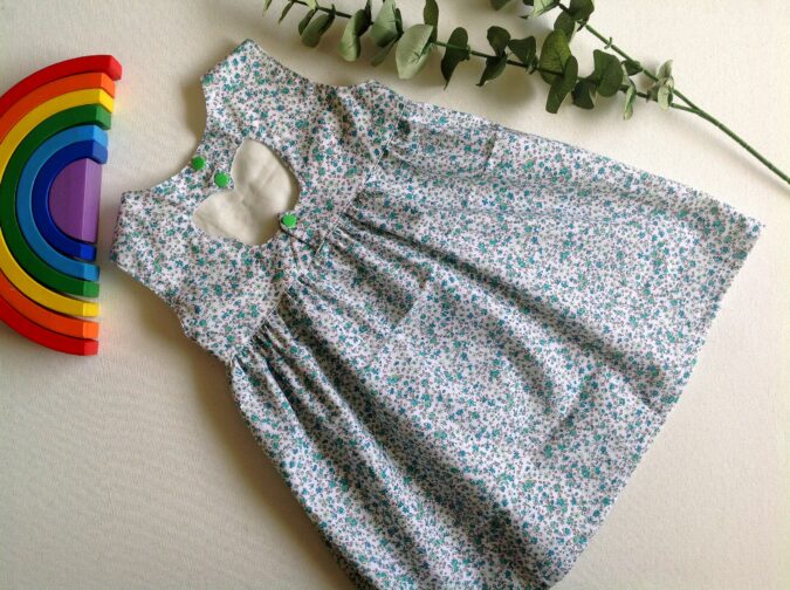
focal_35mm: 35
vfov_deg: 40.6
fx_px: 797
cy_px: 295
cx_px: 395
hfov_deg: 52.7
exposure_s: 1/190
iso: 50
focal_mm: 4.28
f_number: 2.4
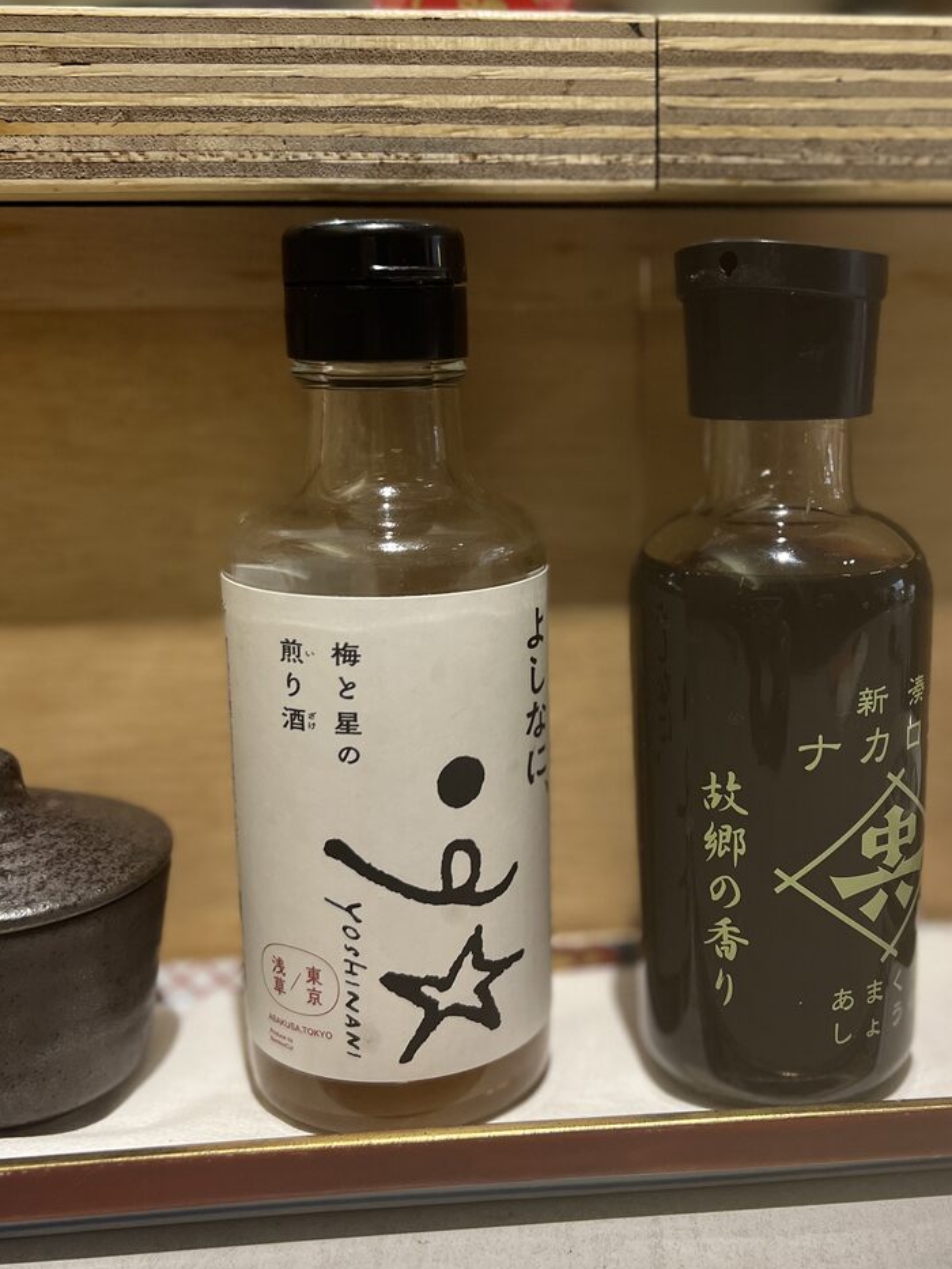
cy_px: 574
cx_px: 624
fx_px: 1430
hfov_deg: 36.5
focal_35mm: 39
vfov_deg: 47.8
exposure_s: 1/100
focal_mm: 5.7
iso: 100
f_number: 1.5
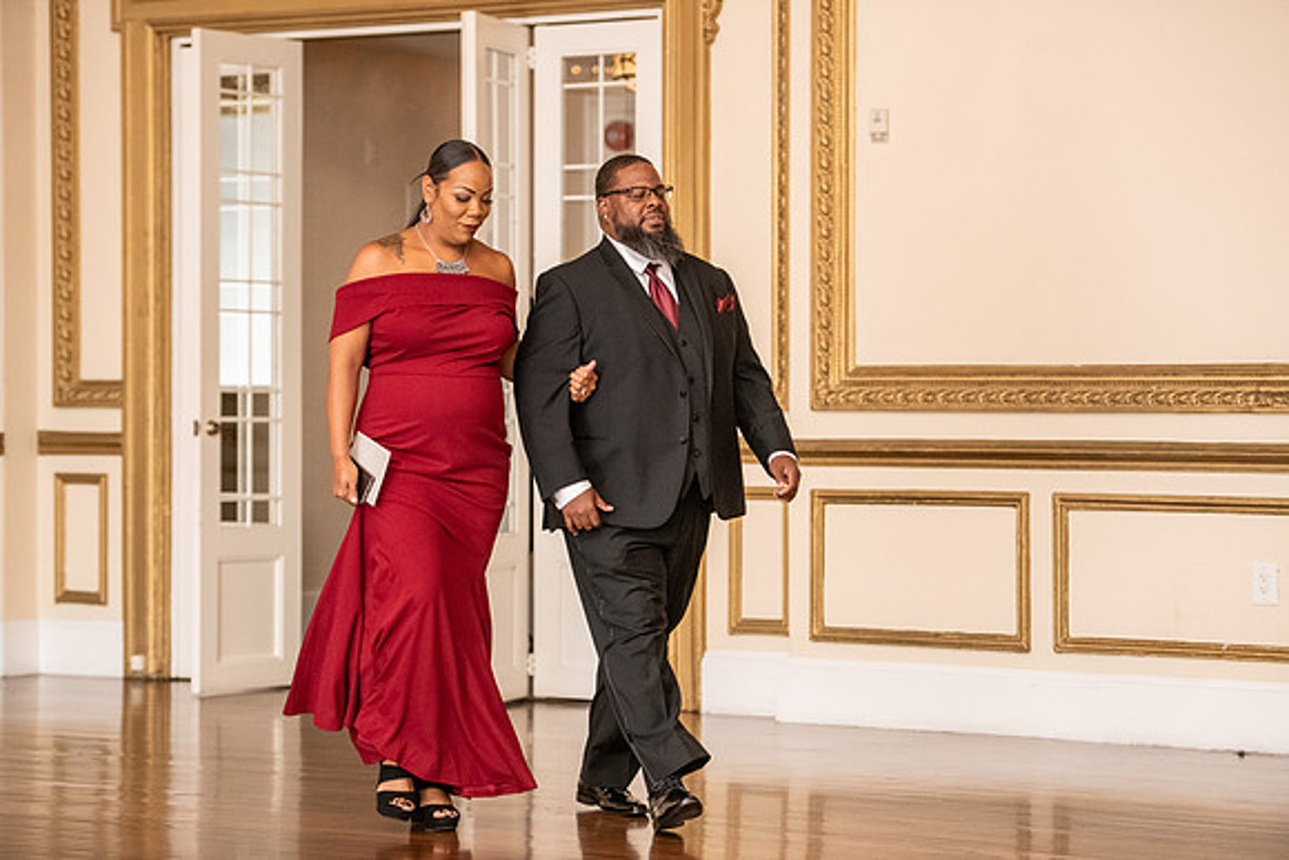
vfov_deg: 13.0
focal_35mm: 105
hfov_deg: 19.5
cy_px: 430
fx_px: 3760
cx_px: 644
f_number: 2.8
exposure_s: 1/500
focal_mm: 105
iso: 3200
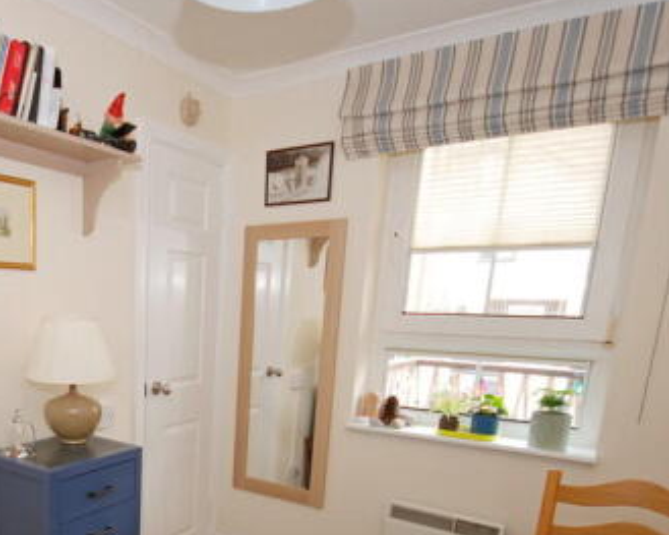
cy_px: 430
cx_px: 164
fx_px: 554
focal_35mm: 28
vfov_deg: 48.5
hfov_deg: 58.8
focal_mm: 10
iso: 200
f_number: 4
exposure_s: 1/60
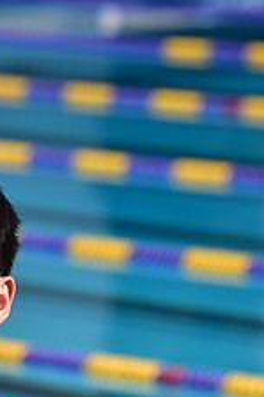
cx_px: -15
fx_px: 5717
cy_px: 454
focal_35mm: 519
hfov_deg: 2.6
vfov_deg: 4.0
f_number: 7.1
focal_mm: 200
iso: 80
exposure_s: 1/250
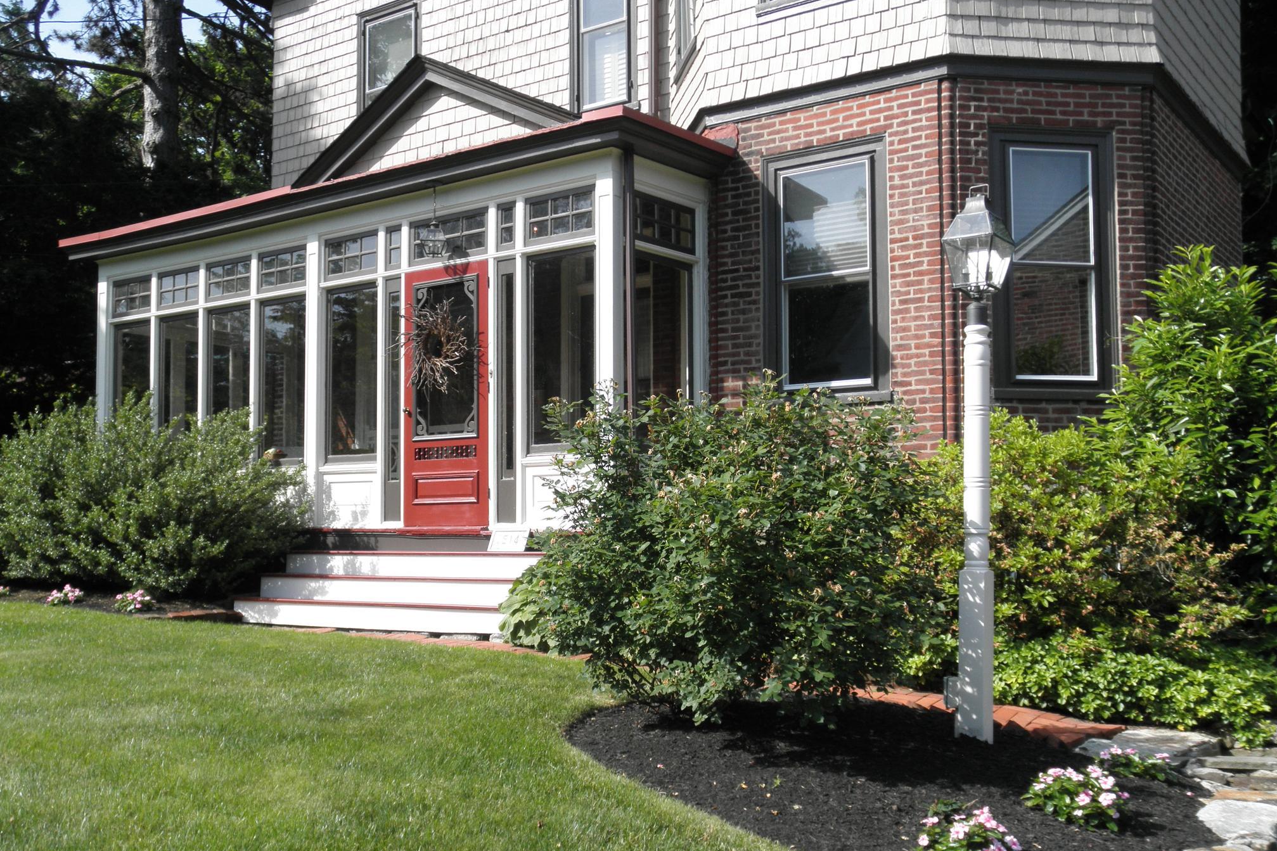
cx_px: 629
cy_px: 465
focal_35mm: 37
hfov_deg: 51.9
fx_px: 1312
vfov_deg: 35.9
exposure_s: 1/80
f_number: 9.1
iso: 64
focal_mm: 6.1
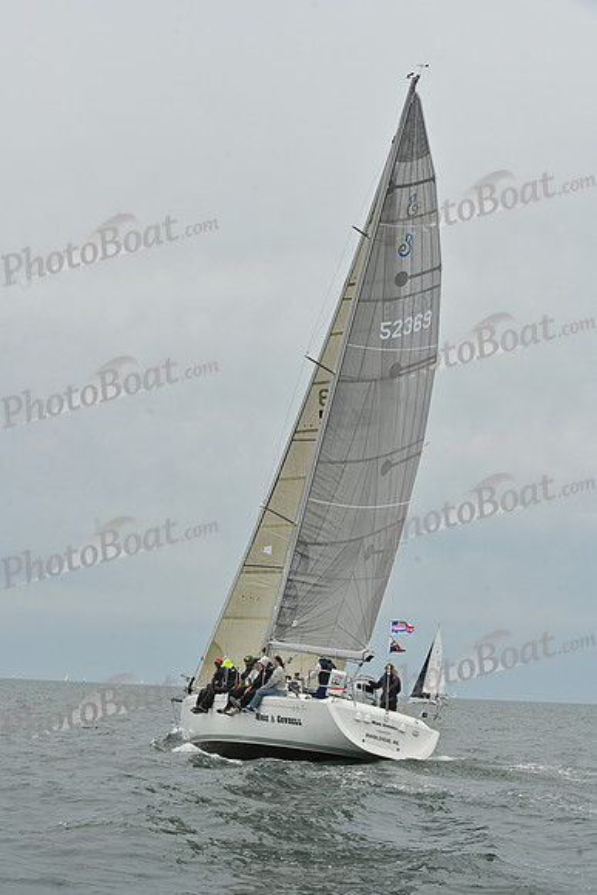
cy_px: 448
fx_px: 1740
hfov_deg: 19.5
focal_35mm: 70
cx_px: 298
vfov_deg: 28.8
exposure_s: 1/1000
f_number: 11
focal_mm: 70
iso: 320
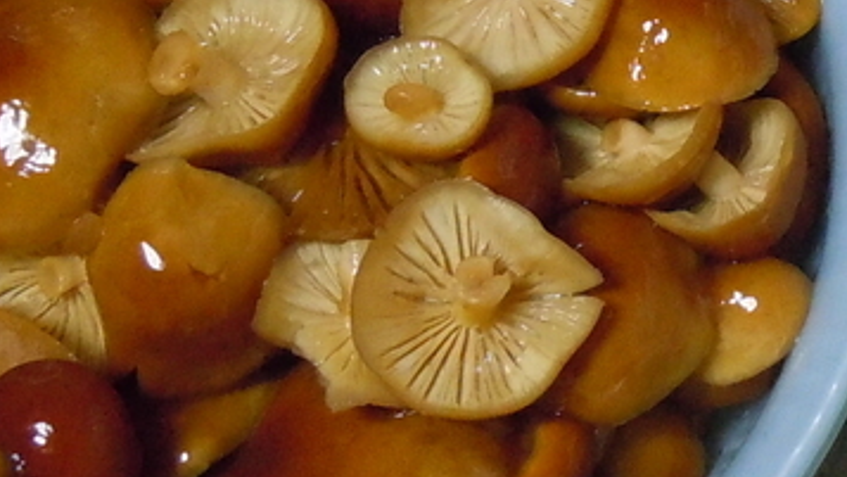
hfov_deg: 18.7
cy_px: -9
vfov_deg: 10.9
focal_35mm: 110
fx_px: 2471
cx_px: 942
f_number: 3.5
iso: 800
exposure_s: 1/40
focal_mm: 5.4
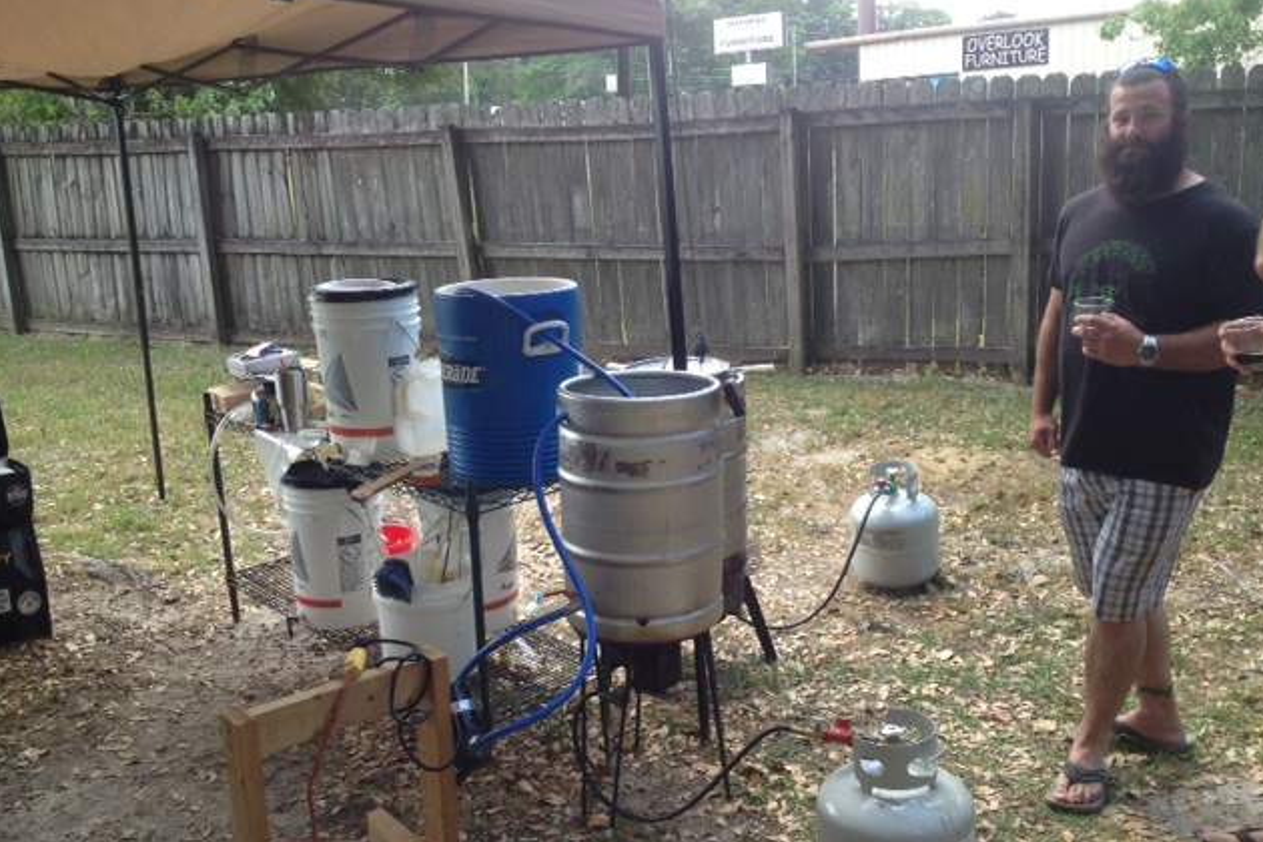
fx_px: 1298
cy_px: 463
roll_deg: +4.2
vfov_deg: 35.9
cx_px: 634
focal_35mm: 37
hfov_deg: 51.9
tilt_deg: -16.6
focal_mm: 4.28
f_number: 2.4
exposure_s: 1/168
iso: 50
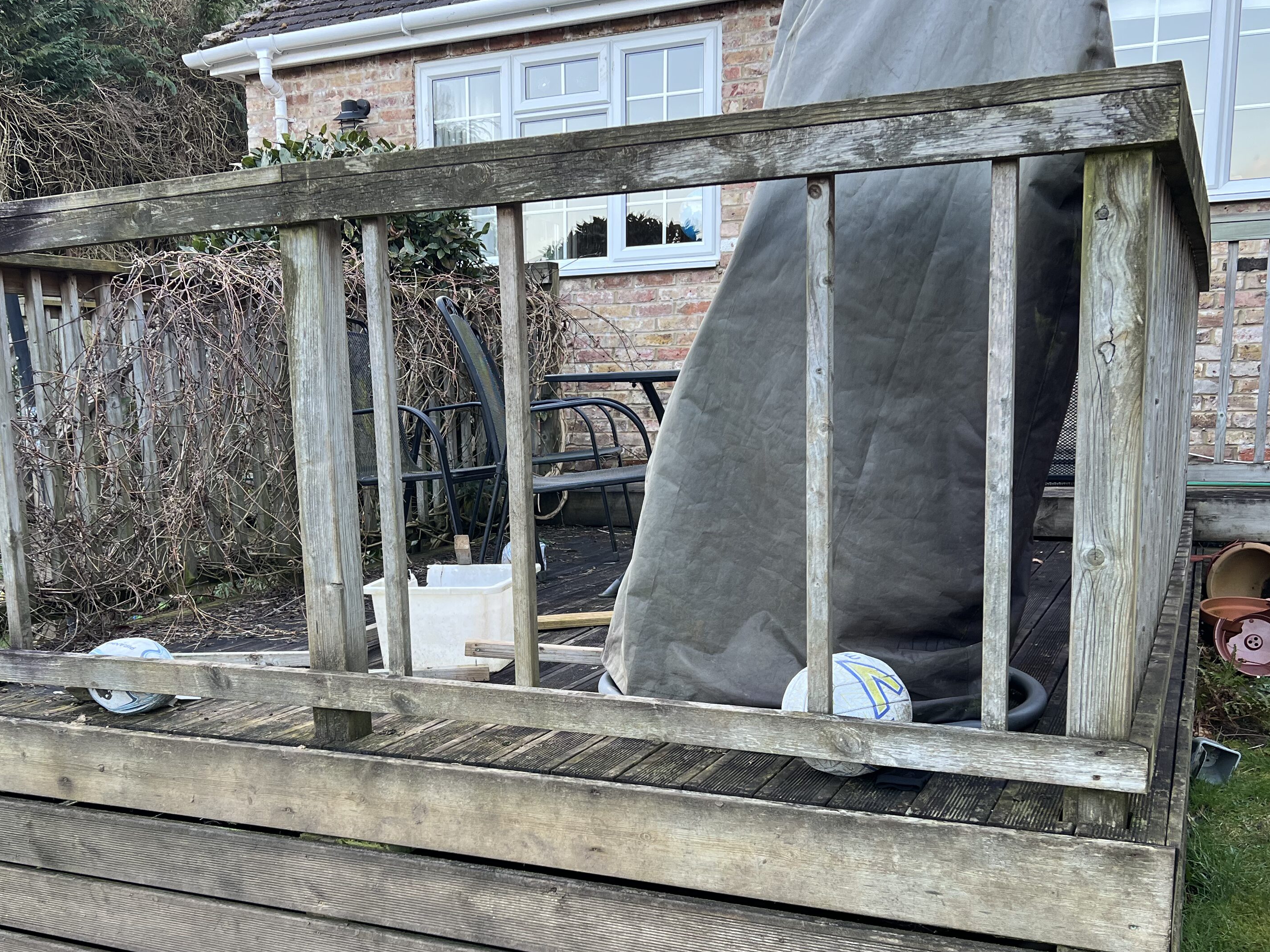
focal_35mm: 37
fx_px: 1358
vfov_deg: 38.3
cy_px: 631
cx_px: 521
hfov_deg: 49.9
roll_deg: +1.3
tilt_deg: -10.7
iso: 64
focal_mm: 5.7
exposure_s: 1/121
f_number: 1.5
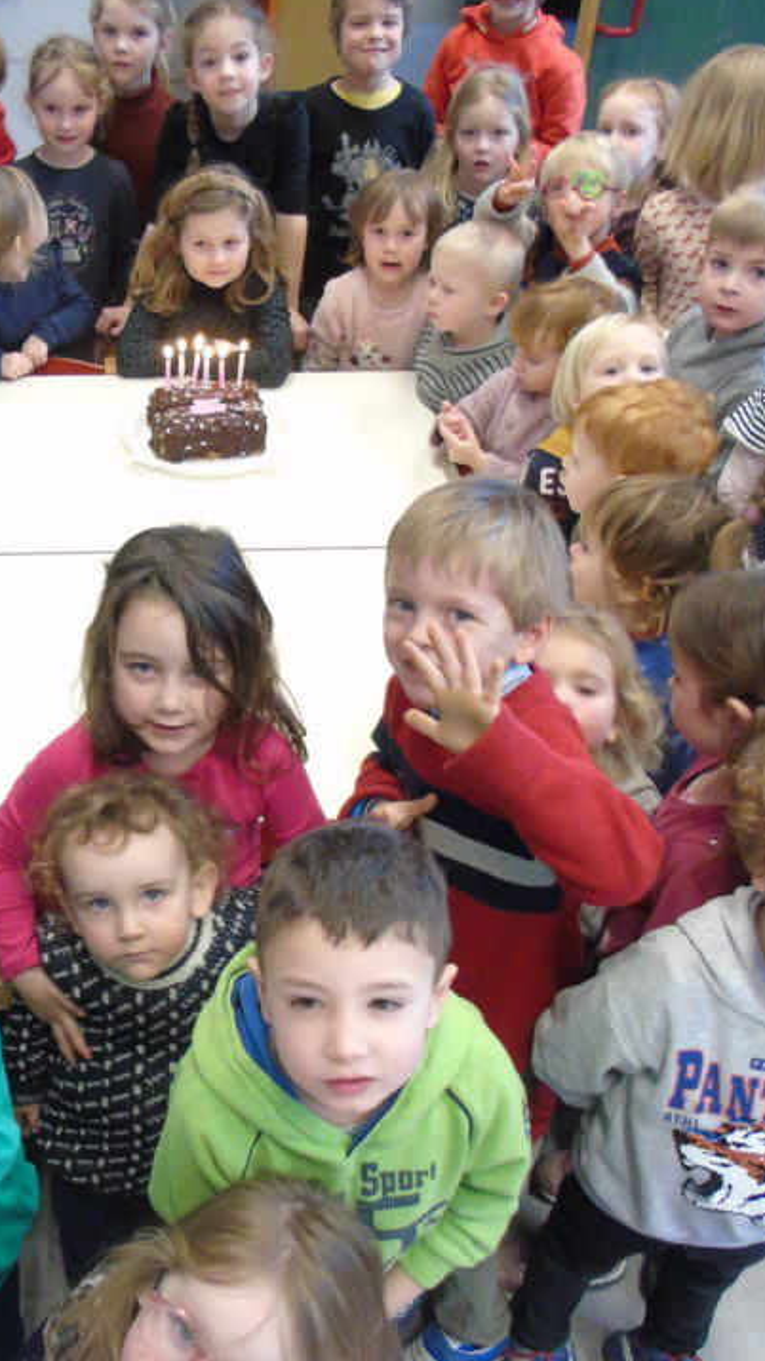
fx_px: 1407
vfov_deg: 51.6
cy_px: 678
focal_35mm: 39
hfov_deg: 29.6
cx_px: 139
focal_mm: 4.4
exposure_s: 1/25
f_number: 3.4
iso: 400
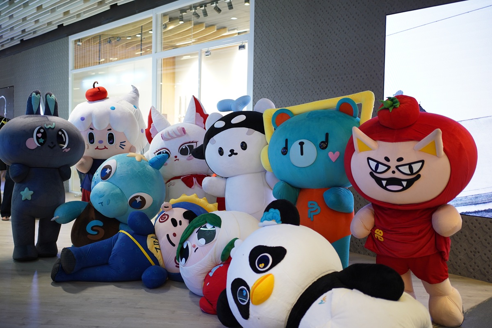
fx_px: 478
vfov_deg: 37.9
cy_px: 164
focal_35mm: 35
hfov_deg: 54.4
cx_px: 246
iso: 800
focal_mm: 35
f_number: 1.8
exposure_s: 1/125
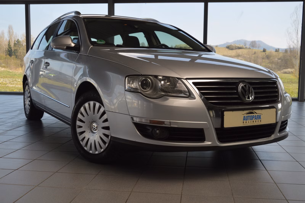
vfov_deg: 34.2
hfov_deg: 49.6
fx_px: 330
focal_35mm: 39
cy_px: 102
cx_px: 152
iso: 110
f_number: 5.6
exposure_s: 1/125
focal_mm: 26
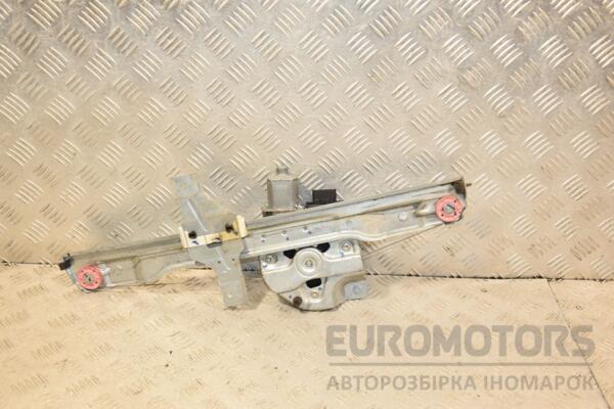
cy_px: 204
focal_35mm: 45
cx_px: 307
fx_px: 767
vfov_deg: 29.9
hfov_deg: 43.6
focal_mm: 30
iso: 800
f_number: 5
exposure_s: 1/125
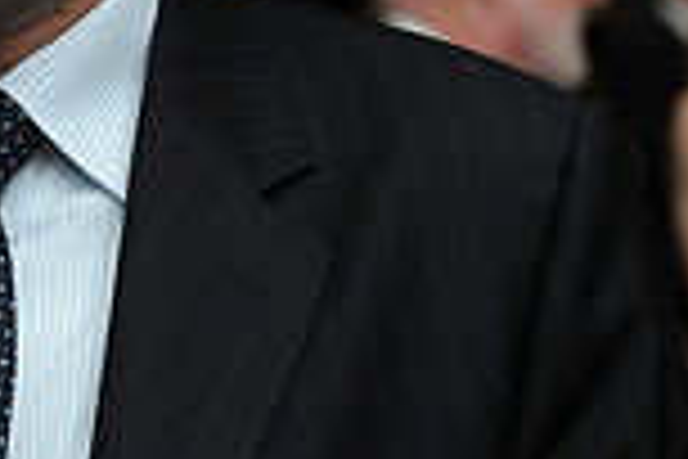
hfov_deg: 9.0
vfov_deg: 6.0
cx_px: -153
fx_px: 4338
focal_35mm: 227
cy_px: 86
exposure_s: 1/125
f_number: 3.5
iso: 6400
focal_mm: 60
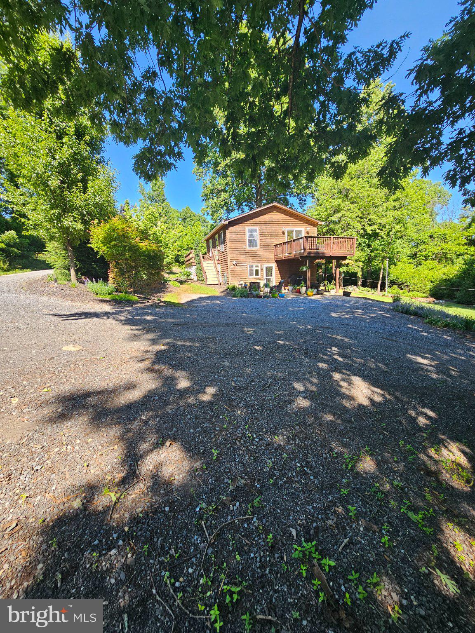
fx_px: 238
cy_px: 316
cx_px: 238
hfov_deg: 89.9
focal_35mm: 13
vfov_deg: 106.2
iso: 50
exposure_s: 1/305
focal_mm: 2.2
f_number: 2.2
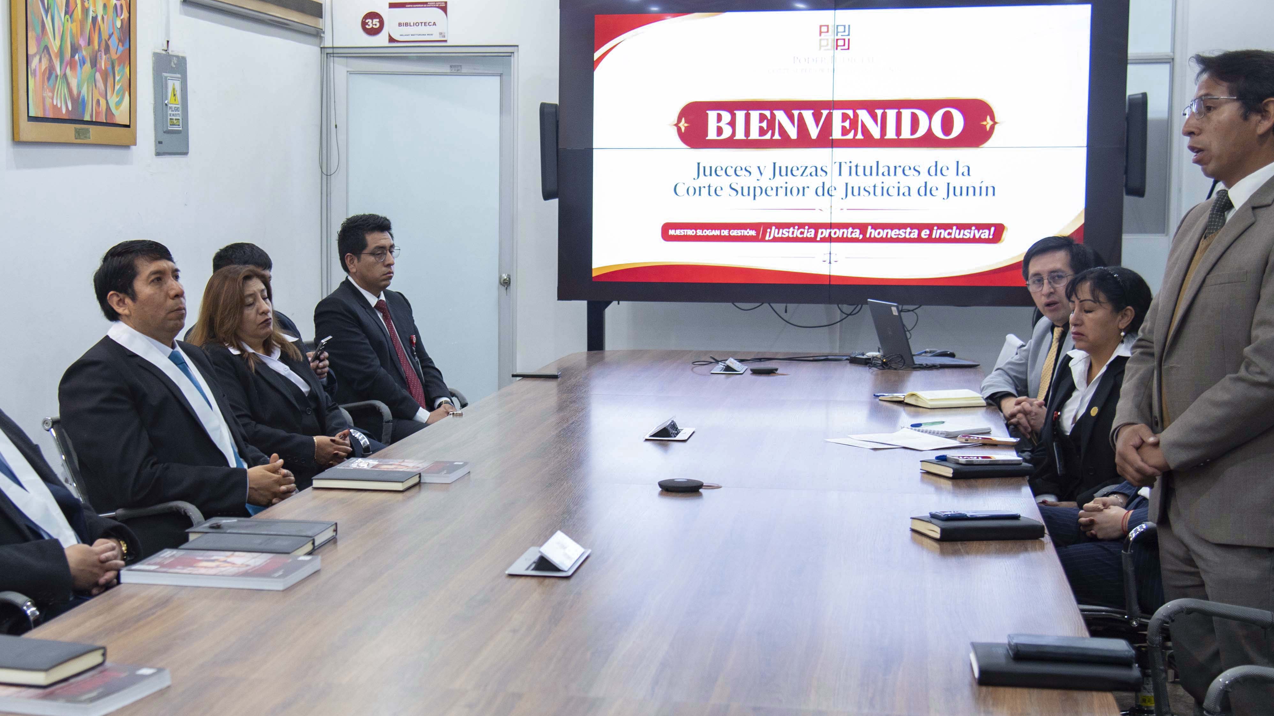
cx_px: 449
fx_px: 2027
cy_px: 358
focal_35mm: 60
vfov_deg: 20.0
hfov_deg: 34.6
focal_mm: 38
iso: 400
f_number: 4
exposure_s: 1/60
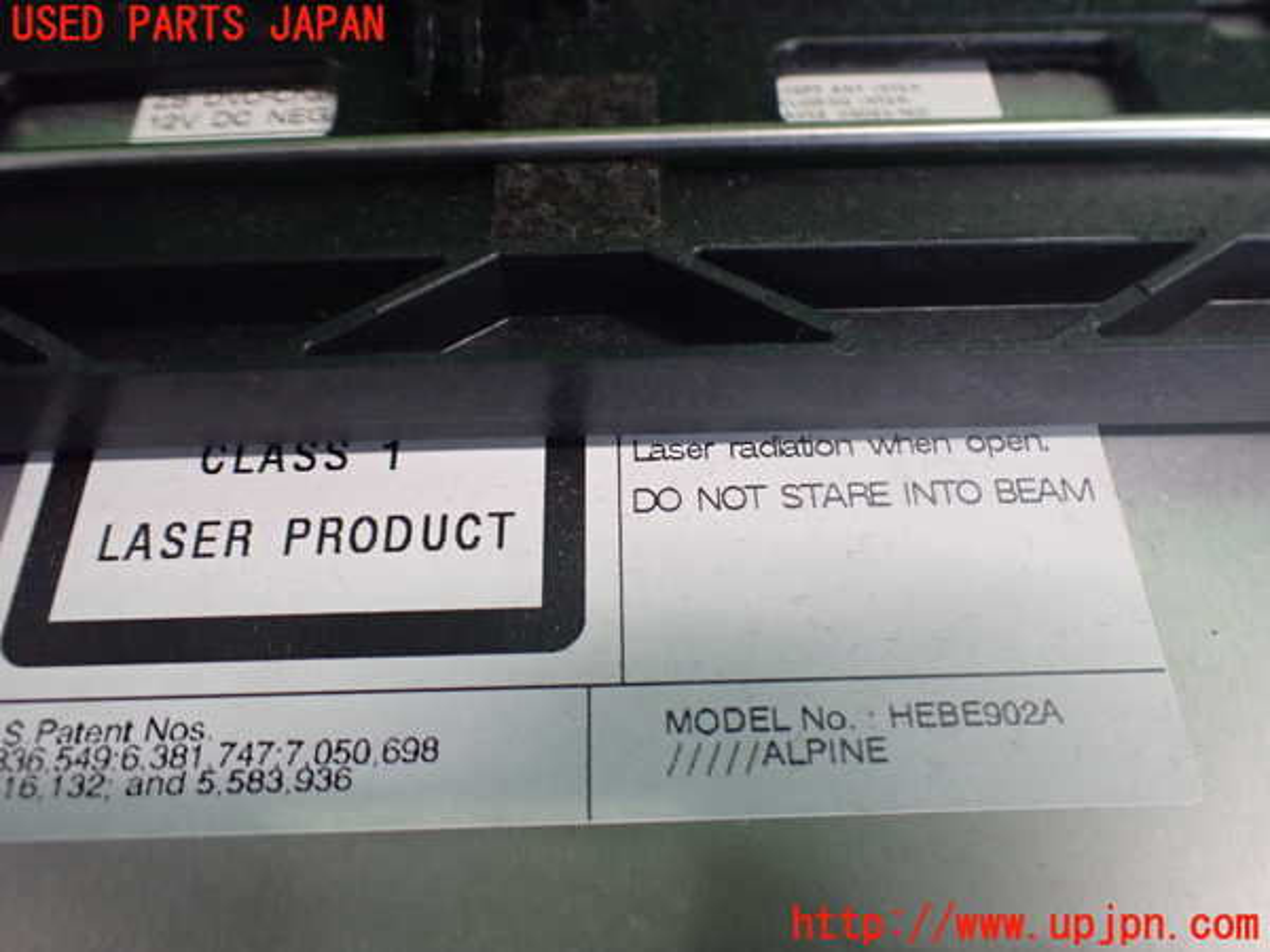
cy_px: 476
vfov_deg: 46.8
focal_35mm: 30
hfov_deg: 60.0
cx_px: 635
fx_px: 1101
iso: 800
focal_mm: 5.4
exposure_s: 1/100
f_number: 2.3
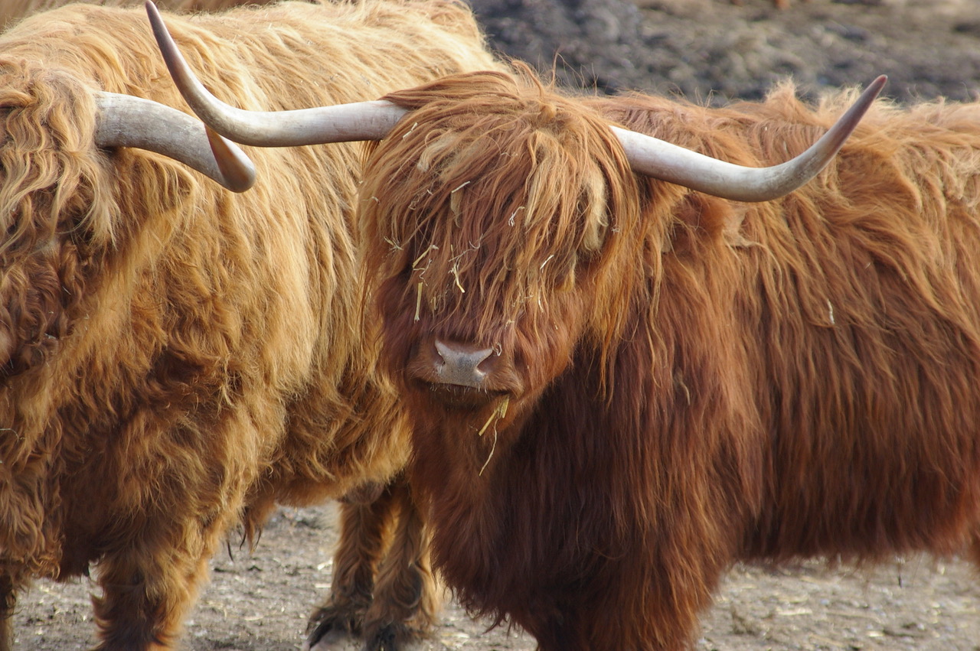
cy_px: 326
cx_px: 490
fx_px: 5222
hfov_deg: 10.7
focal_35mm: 192
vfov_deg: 7.1
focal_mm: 128
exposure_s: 1/125
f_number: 5.6
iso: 400
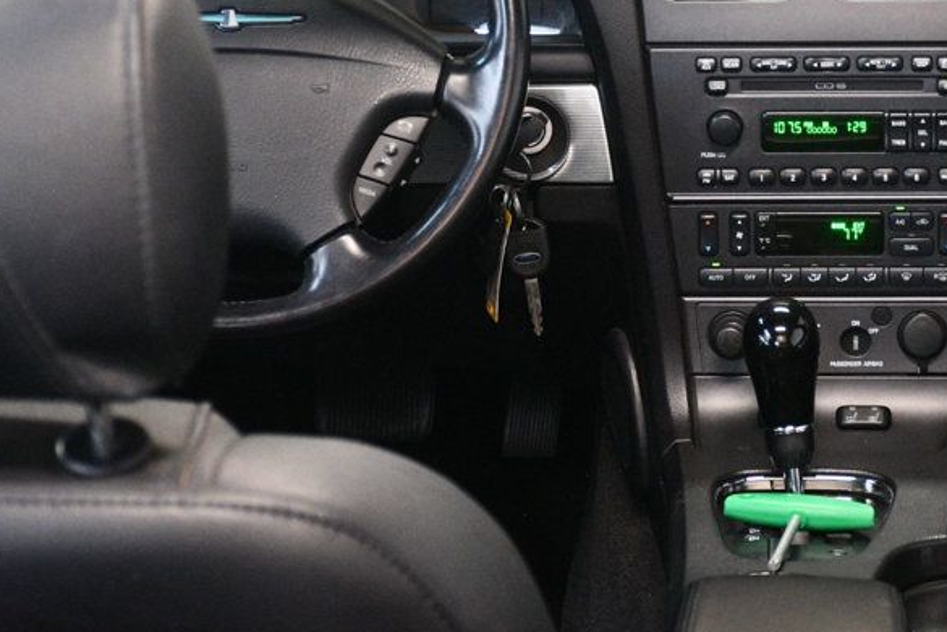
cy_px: 185
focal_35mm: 126
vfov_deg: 10.9
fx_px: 3314
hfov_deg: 16.1
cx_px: 780
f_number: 4.5
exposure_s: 1/60
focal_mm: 48
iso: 3600
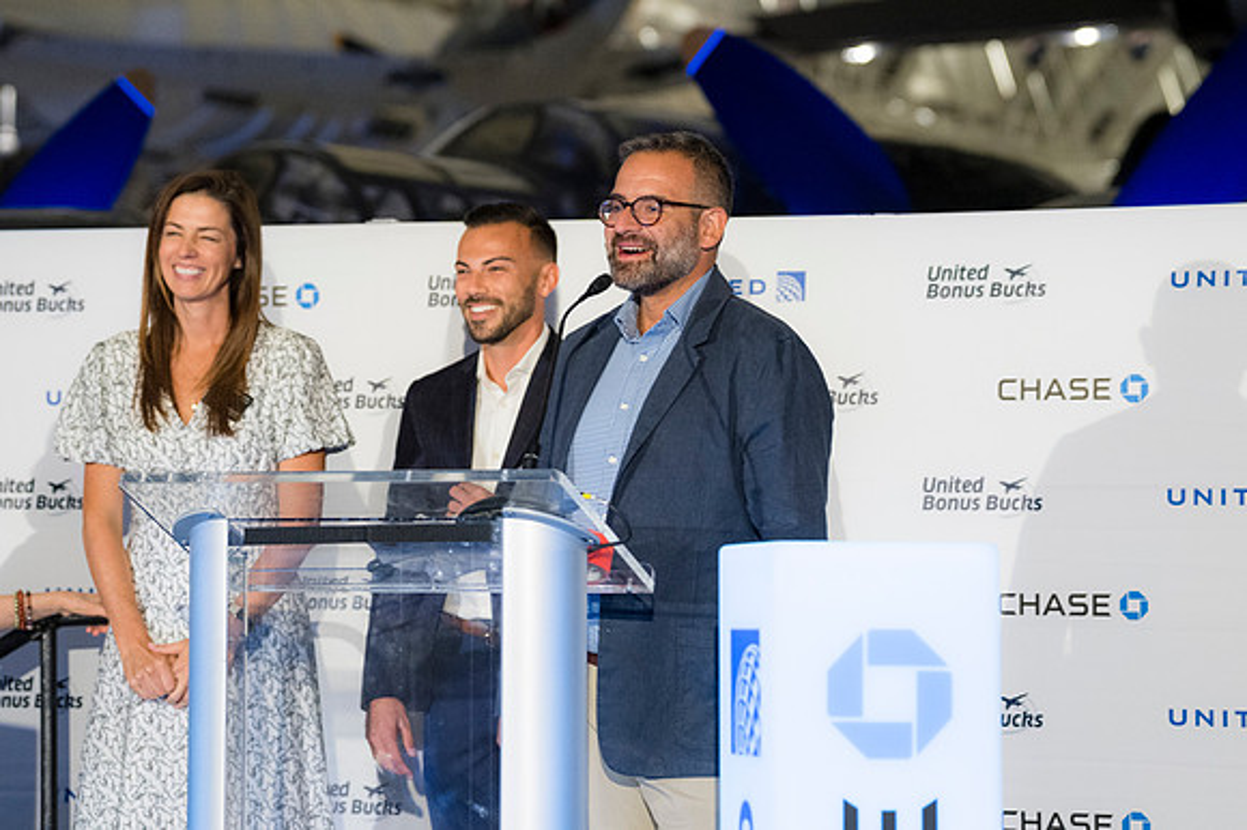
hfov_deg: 16.3
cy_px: 415
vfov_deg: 10.9
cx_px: 624
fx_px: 4362
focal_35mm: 126
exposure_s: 1/200
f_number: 2.8
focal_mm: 84
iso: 1250
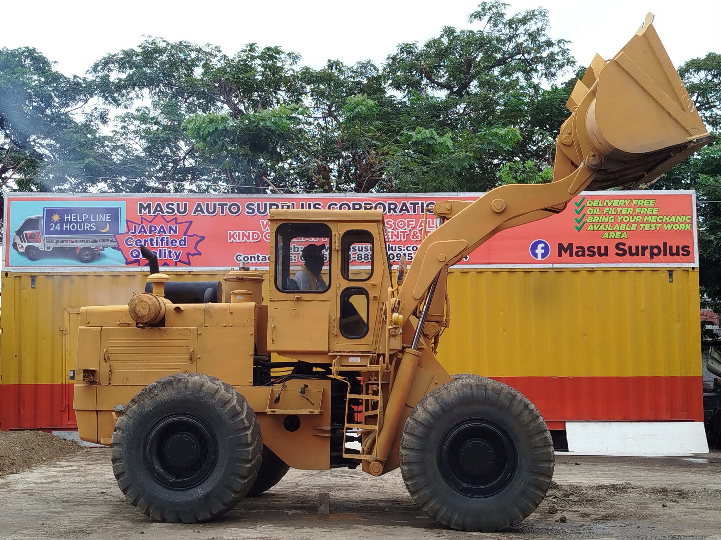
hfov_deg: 38.2
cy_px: 270
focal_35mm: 50
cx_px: 360
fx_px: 1041
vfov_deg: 29.1
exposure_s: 1/269
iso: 50
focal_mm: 5.31
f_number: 1.7
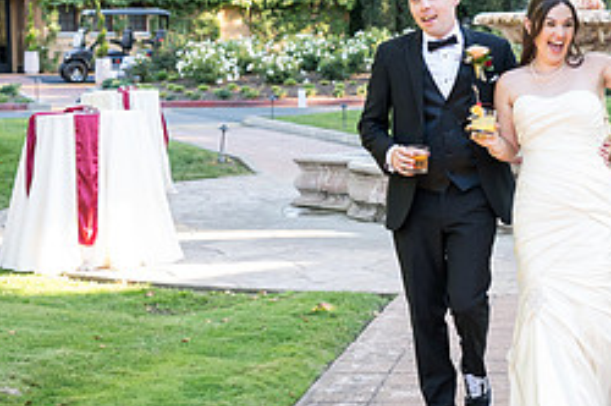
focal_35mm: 93
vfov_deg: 14.6
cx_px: 574
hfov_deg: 21.4
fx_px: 1576
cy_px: 114
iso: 1250
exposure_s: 1/400
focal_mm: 40
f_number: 4
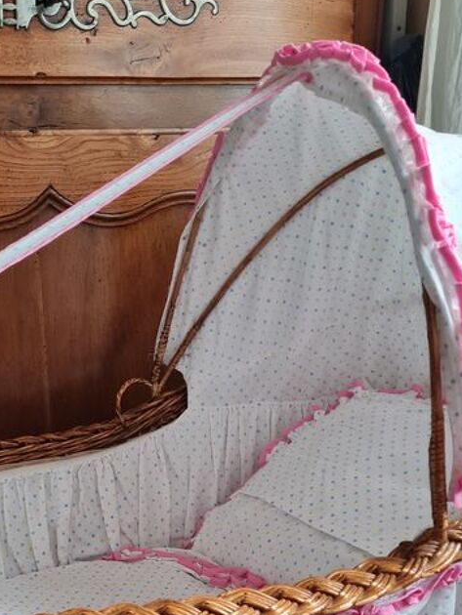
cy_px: 528
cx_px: 141
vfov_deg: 33.5
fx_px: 978
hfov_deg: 26.4
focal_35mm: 55
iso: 320
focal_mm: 5.4
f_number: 1.8
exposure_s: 1/50
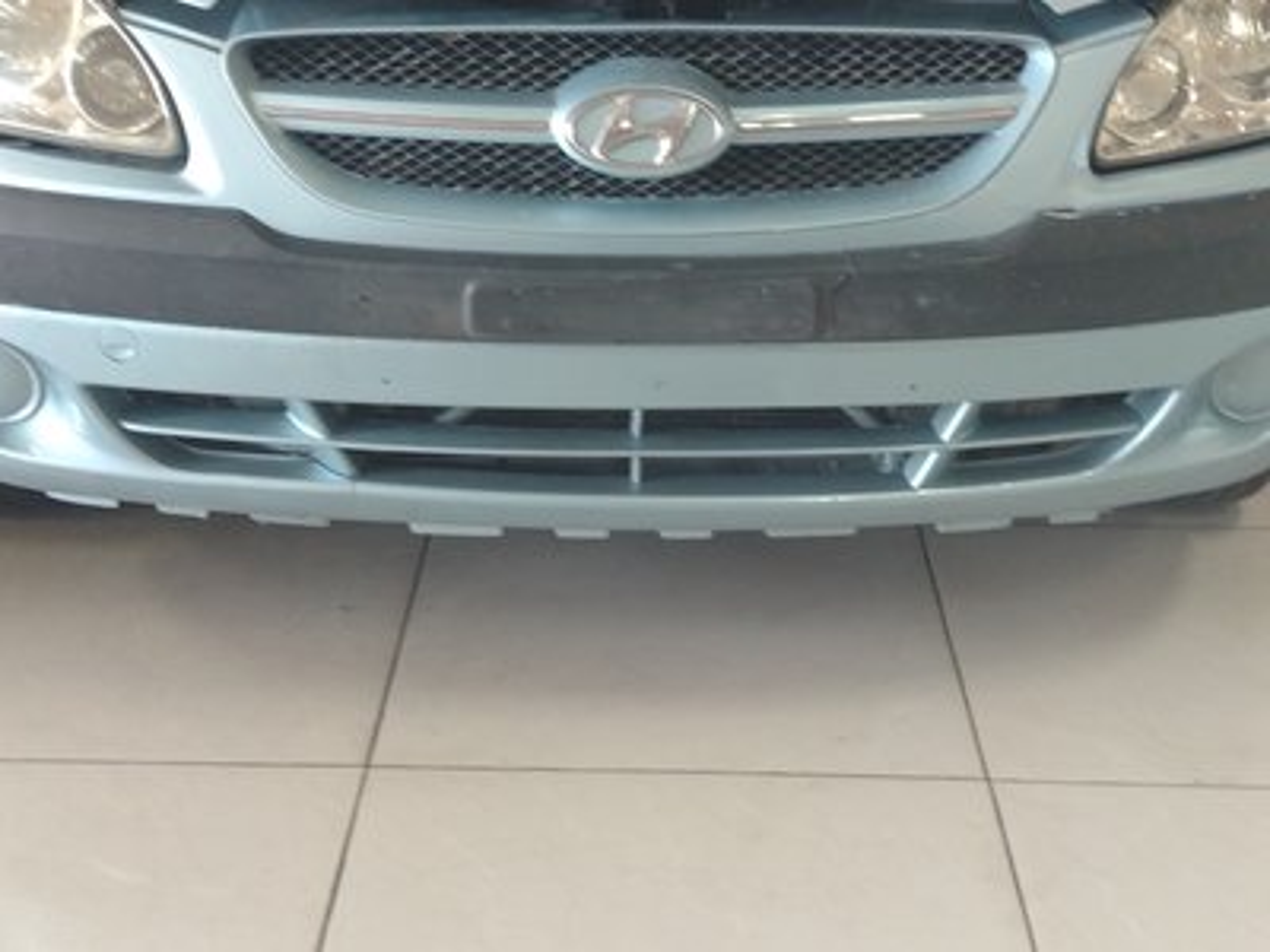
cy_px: 476
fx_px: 881
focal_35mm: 24
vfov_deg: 56.8
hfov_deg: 71.6
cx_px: 635
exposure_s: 1/25
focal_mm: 5.25
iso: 719
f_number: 1.75
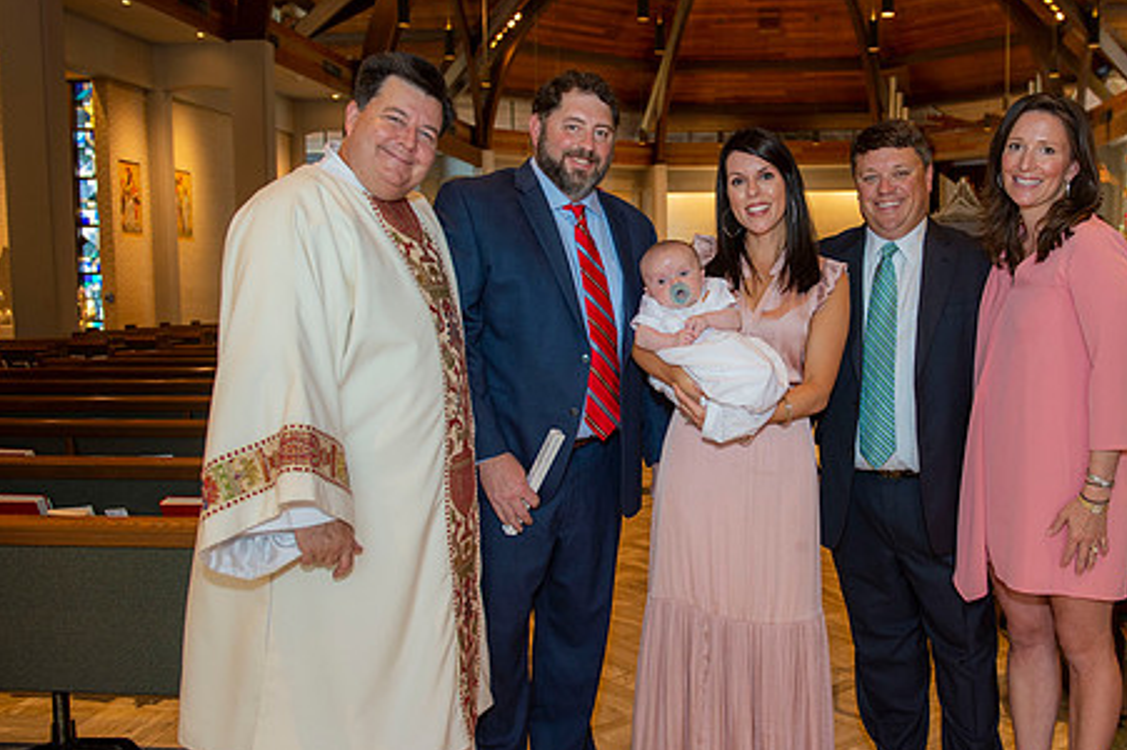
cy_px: 388
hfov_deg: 52.6
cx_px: 700
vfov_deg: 36.8
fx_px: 1126
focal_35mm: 36
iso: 1000
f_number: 3.5
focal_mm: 28
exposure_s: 1/100
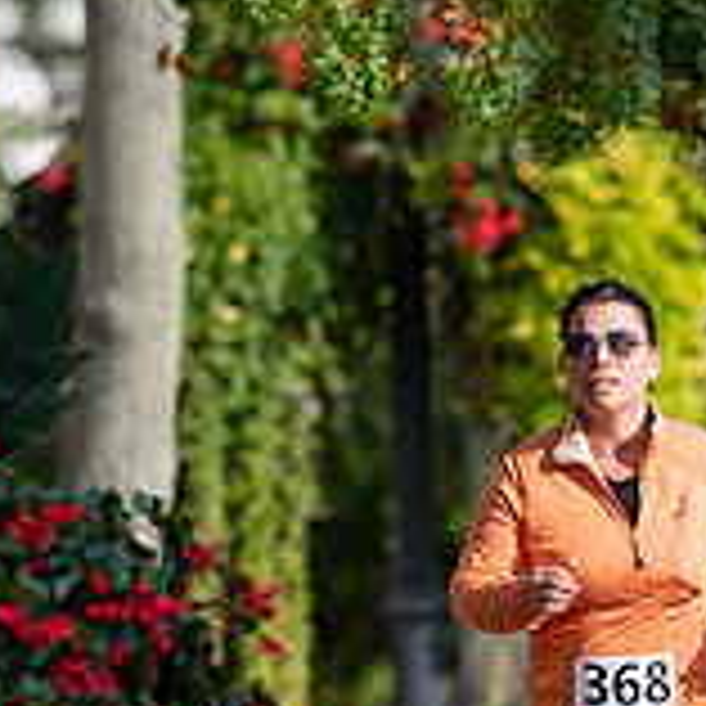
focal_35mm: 941
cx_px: 742
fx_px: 21713
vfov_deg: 1.9
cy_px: 492
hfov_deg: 1.9
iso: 200
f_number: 4.5
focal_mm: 300
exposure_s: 1/640
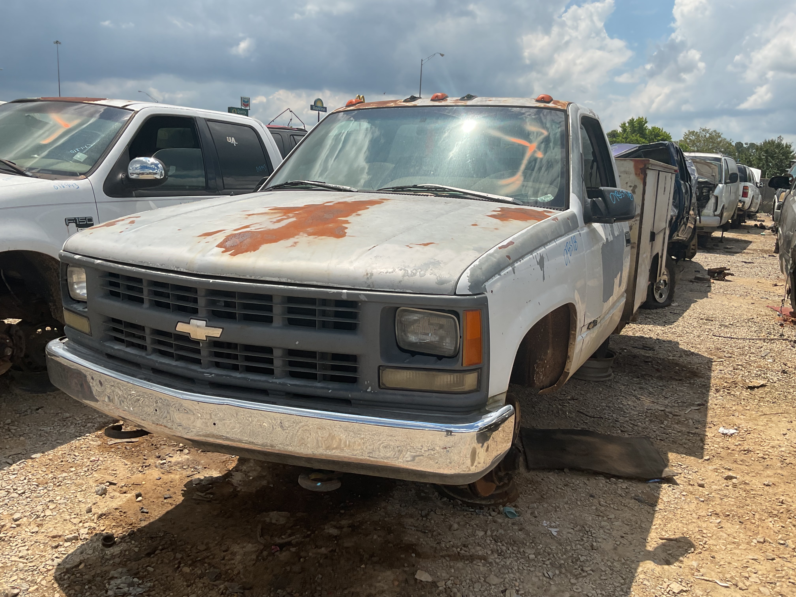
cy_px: 298
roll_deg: -3.1
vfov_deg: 48.2
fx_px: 667
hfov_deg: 61.7
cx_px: 398
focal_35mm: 29
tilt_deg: -10.6
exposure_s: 1/2667
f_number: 1.8
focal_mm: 3
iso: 16
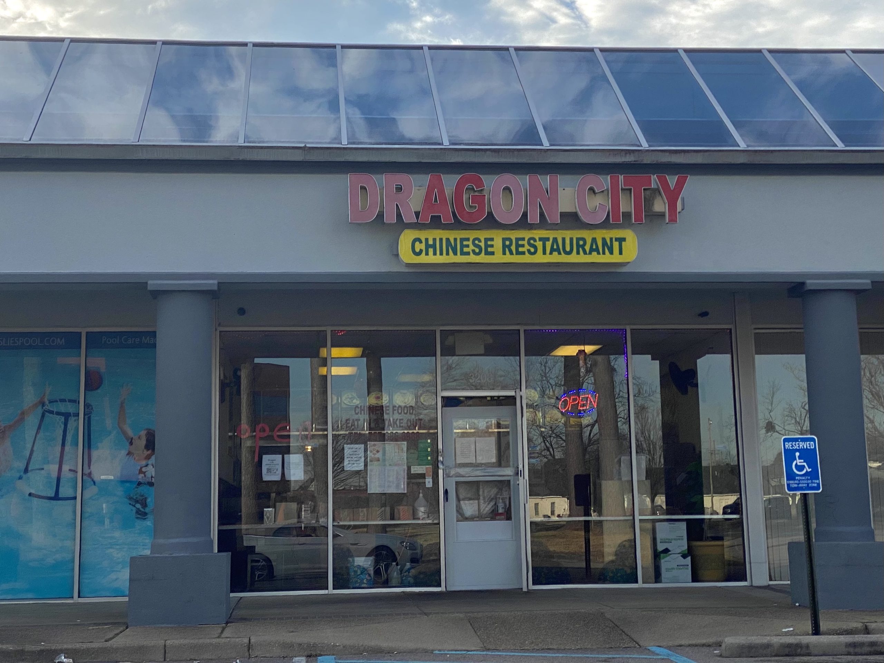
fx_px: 1328
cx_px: 442
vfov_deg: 28.0
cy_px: 332
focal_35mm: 52
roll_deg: +0.8
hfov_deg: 36.8
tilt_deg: +9.6
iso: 20
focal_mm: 6
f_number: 2
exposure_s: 1/1597
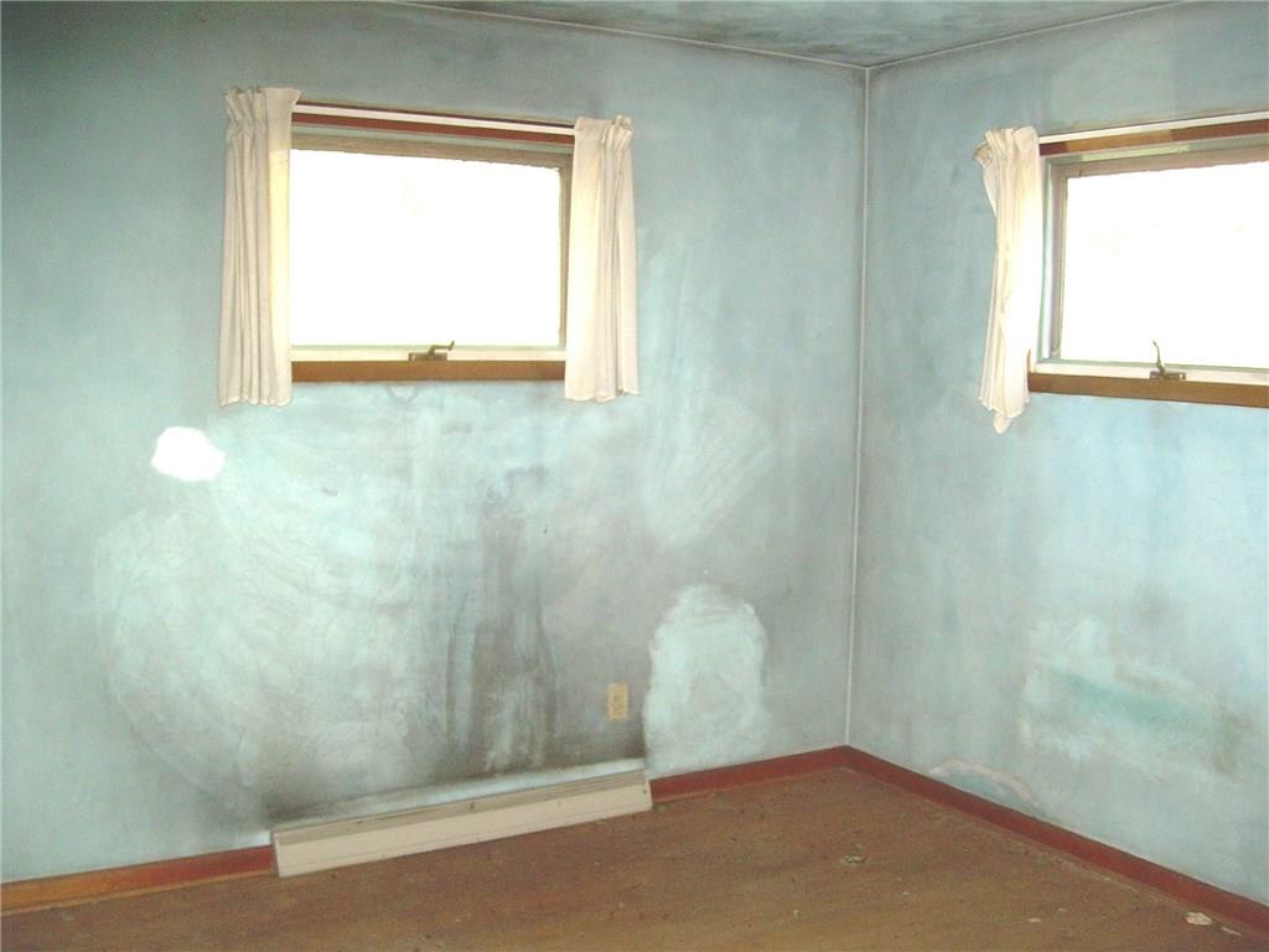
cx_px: 634
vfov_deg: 37.7
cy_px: 476
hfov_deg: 49.0
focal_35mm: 38
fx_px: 1393
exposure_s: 1/60
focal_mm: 6.3
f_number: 2.8
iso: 200
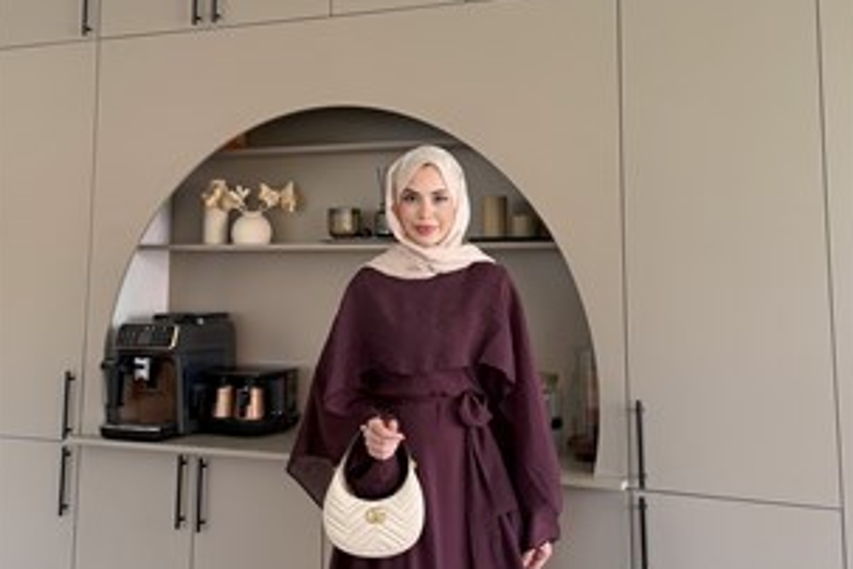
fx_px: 806
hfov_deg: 55.8
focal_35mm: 34
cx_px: 425
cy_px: 508
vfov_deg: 36.5
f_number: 1.78
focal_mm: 6.76
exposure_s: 1/121
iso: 100
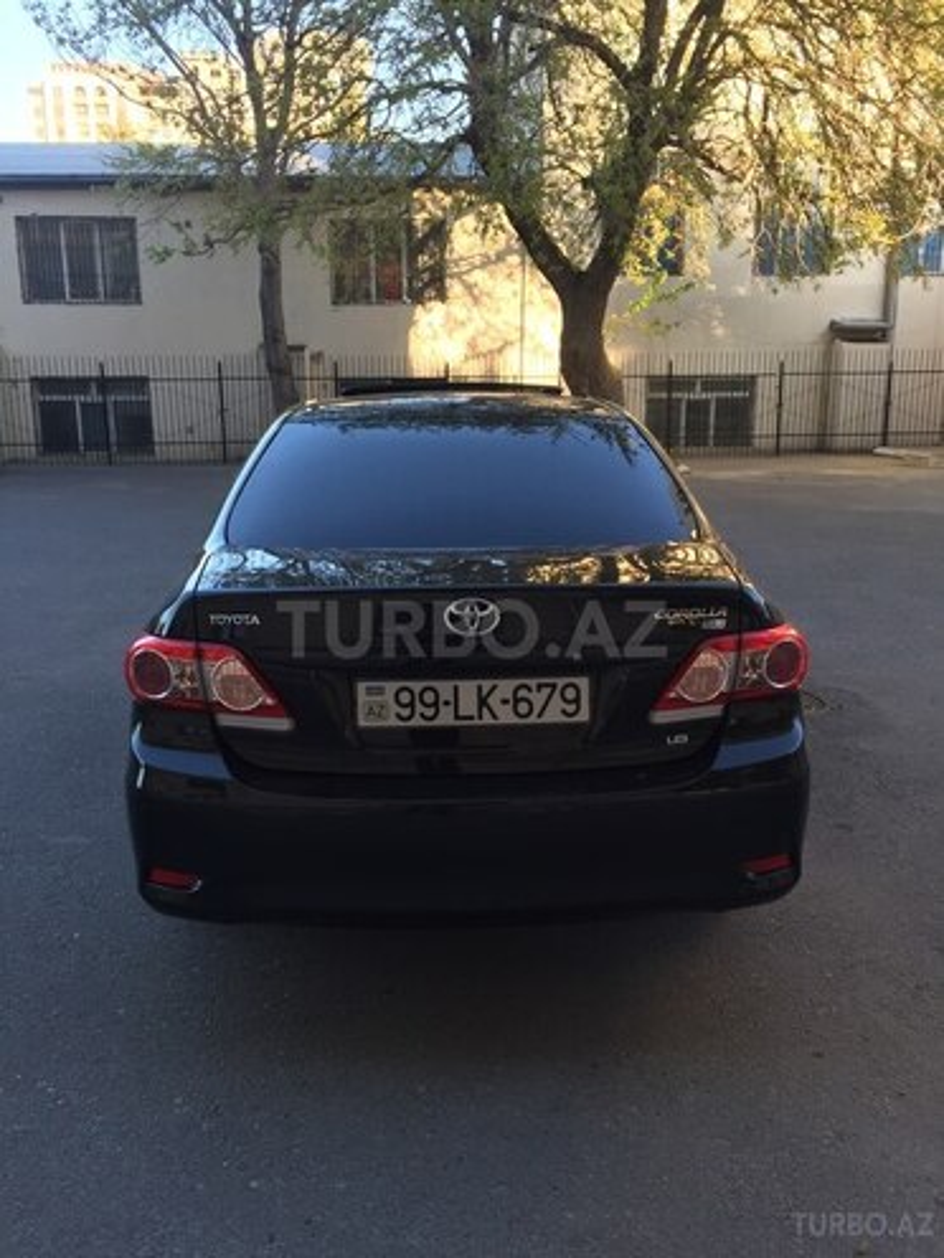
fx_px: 1054
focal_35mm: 29
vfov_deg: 61.7
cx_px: 472
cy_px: 629
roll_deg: +0.6
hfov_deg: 48.2
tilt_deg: -13.5
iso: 32
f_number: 2.2
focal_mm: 4.15
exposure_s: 1/100
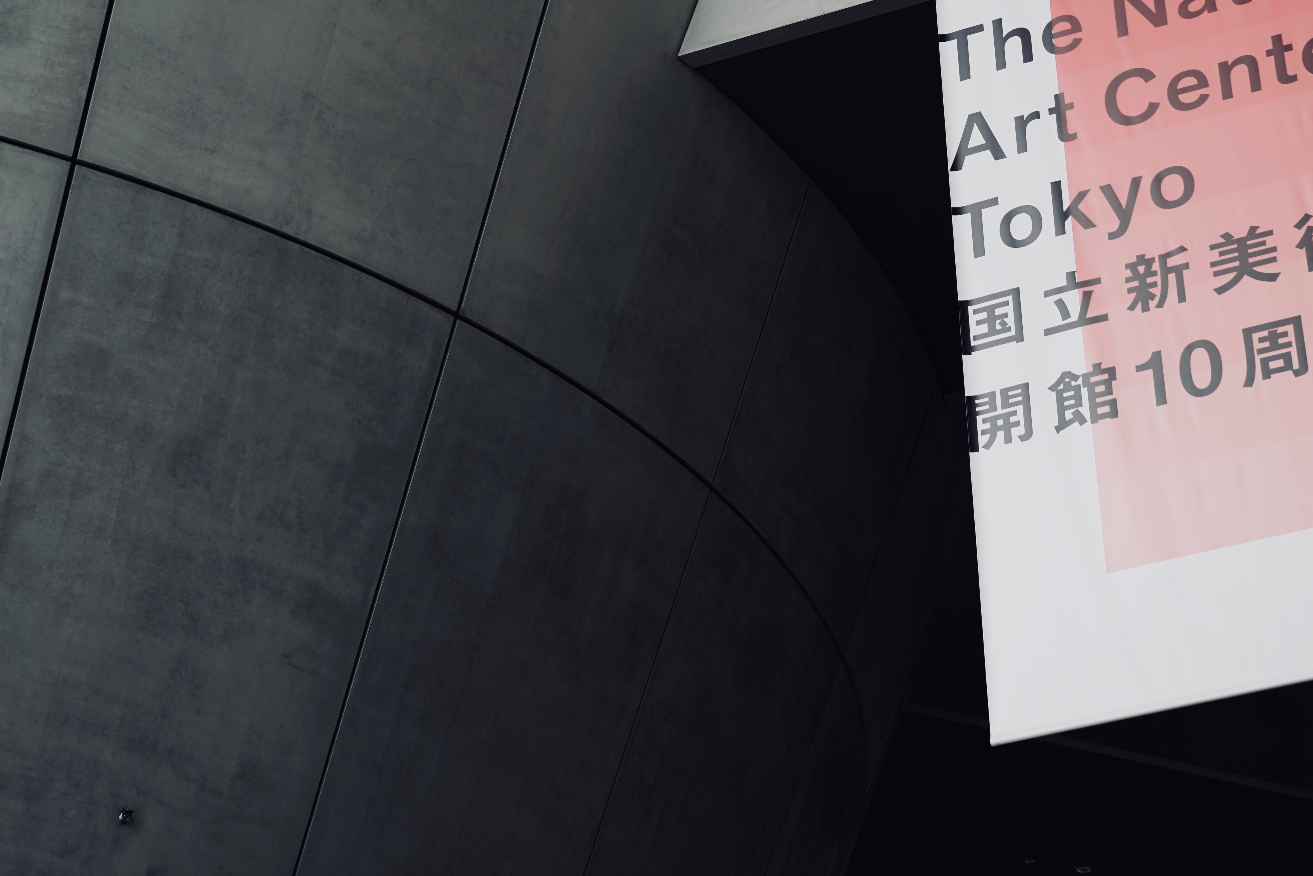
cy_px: 176
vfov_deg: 14.6
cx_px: 701
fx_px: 3392
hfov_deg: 21.9
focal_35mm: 93
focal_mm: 55
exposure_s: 1/160
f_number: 2.8
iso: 100
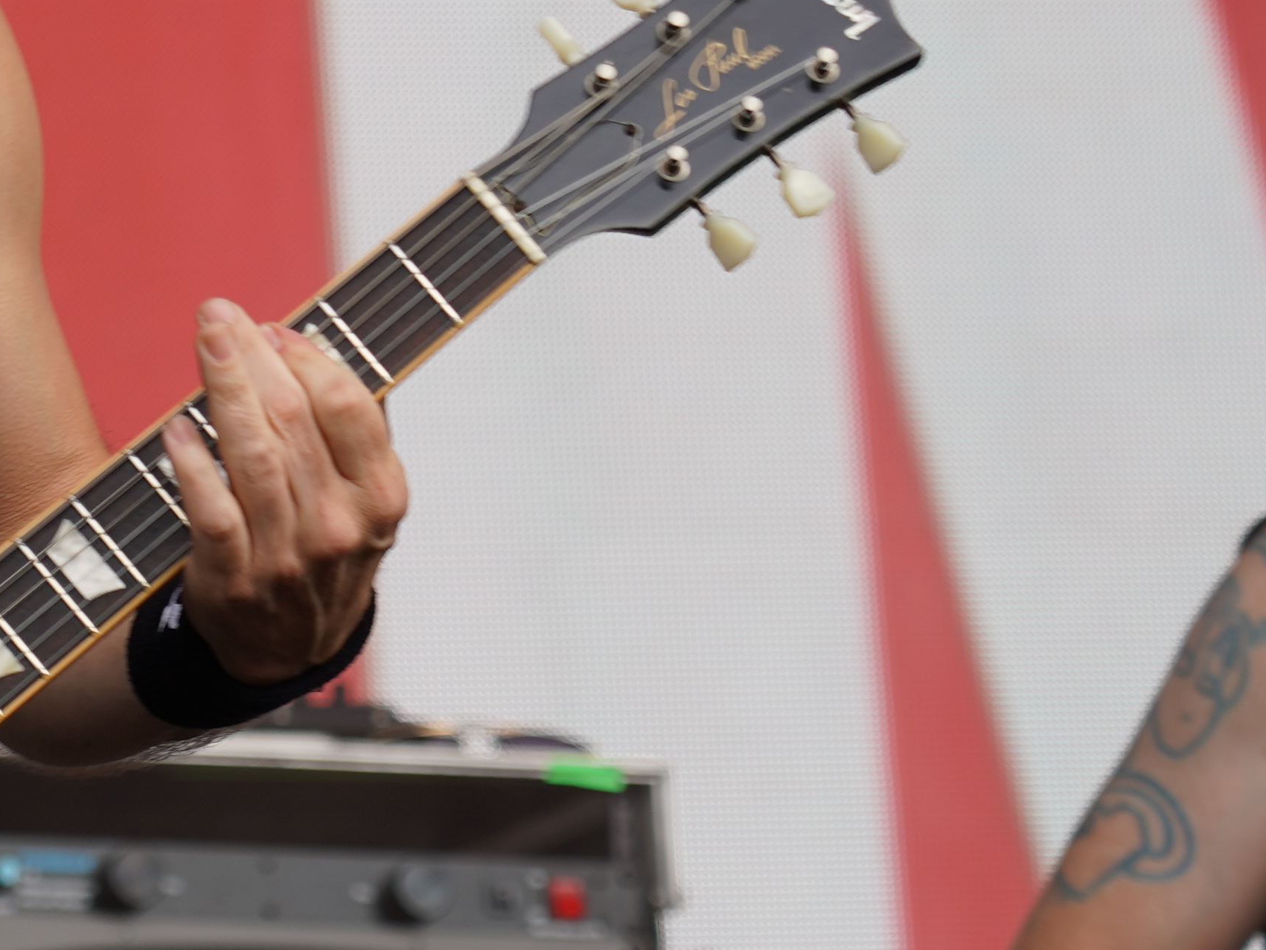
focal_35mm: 356
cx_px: -235
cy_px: 721
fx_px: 13021
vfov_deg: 4.2
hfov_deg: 5.5
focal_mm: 105
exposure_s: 1/160
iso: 100
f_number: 4.5
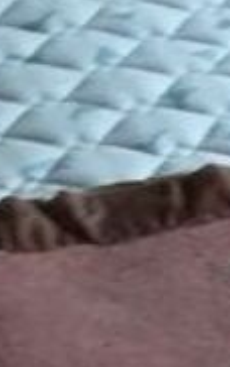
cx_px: 979
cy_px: 852
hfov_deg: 5.5
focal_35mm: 202
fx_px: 2023
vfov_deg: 9.4
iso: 64
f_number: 2.2
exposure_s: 1/50
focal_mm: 3.83
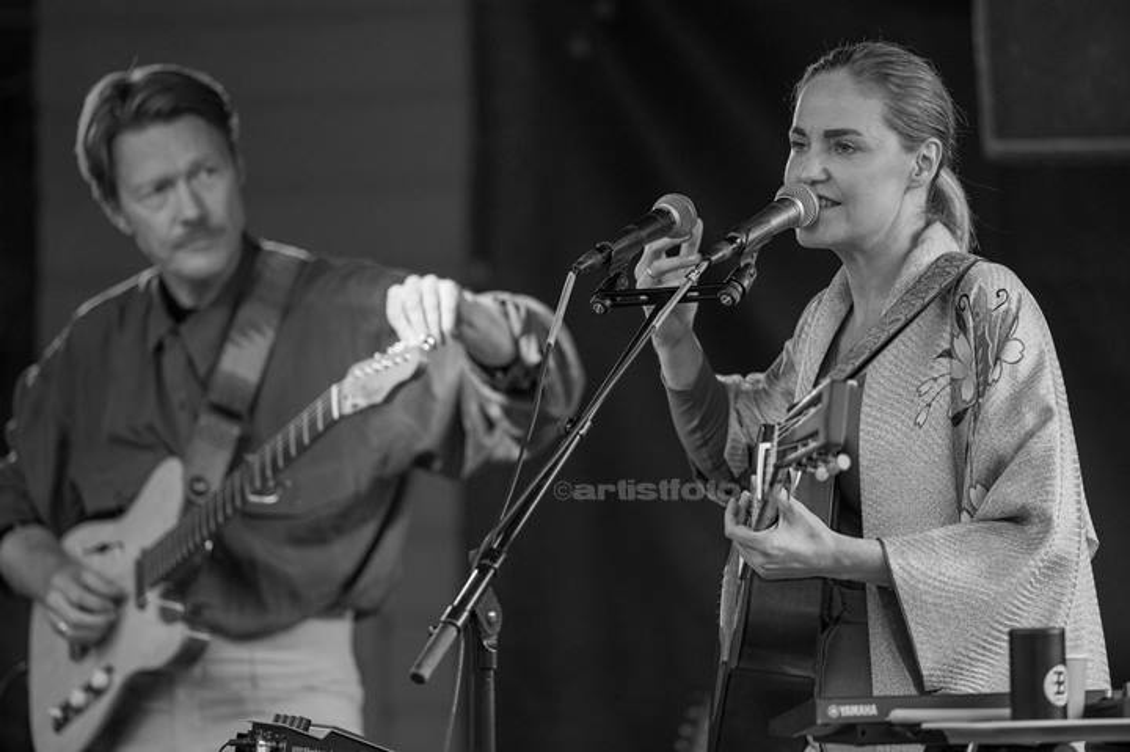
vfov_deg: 4.6
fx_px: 9410
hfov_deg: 6.9
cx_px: 565
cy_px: 376
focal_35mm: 300
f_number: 2.8
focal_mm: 300
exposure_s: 1/1000
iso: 2000
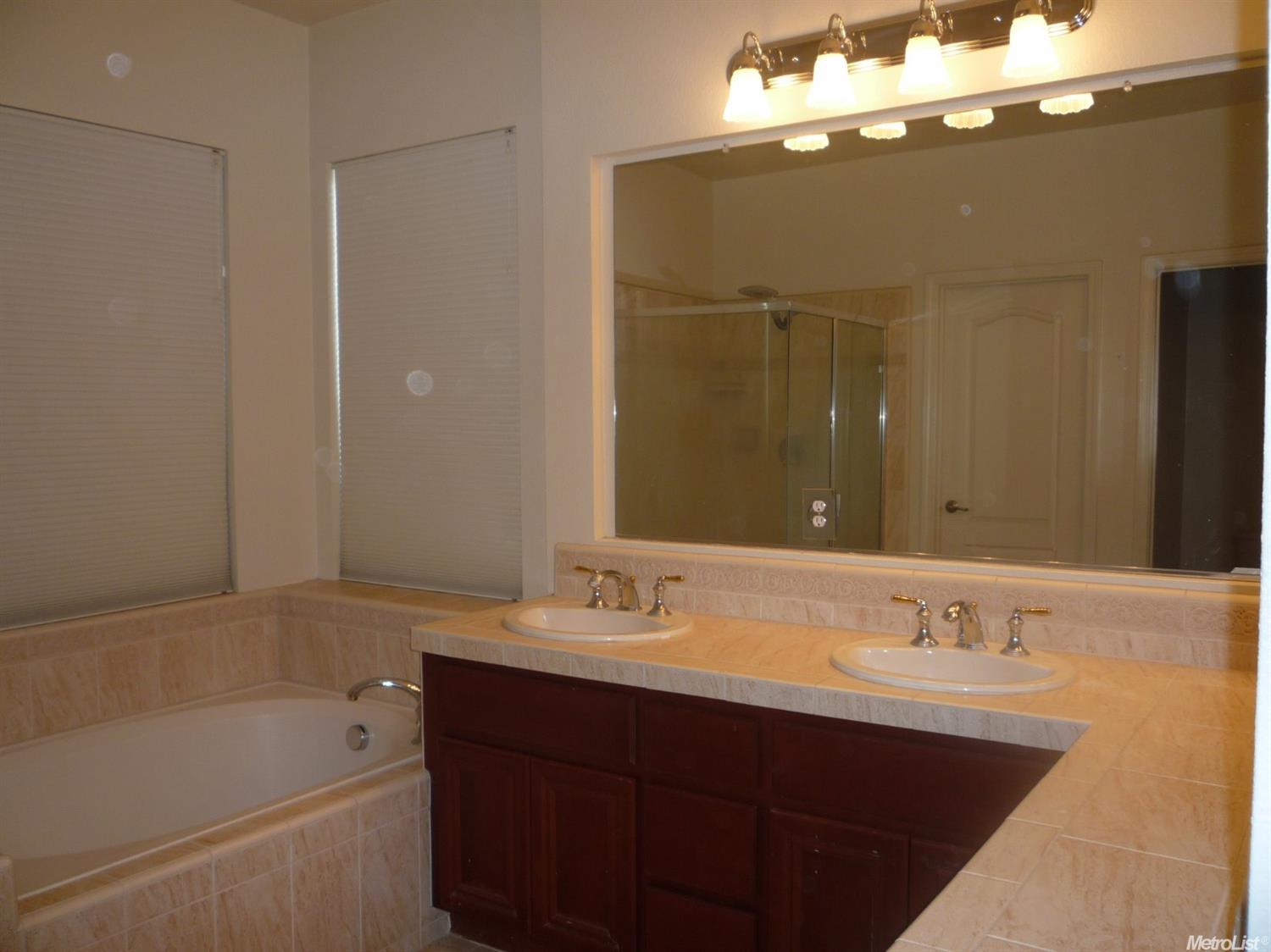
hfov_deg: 60.0
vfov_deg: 46.8
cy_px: 476
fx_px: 1101
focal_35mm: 30
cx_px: 636
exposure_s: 1/30
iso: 100
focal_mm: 5.2
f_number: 3.3
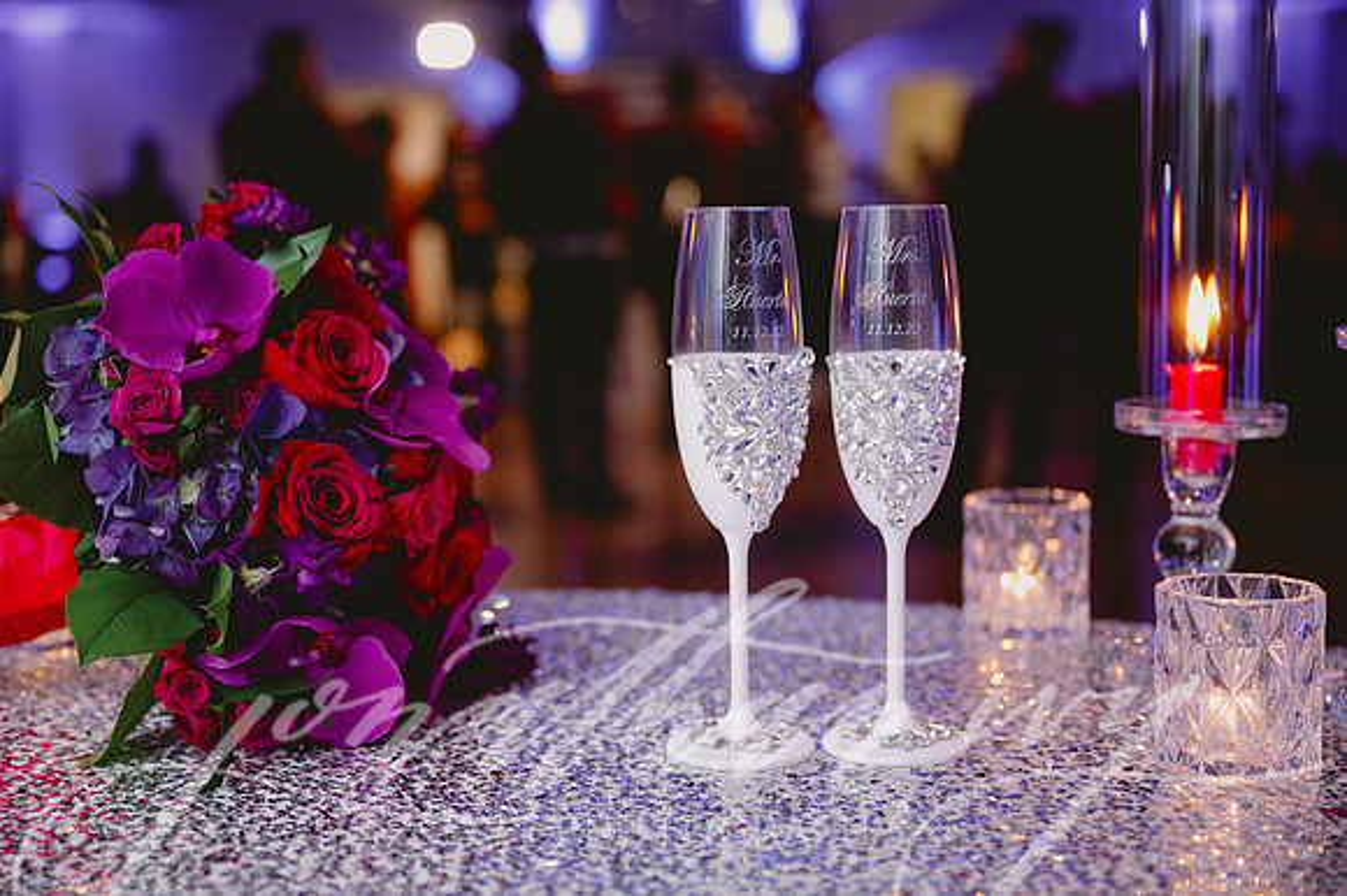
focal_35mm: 48
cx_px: 674
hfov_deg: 41.1
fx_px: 1795
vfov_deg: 28.0
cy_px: 448
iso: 500
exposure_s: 1/50
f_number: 2.8
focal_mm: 48
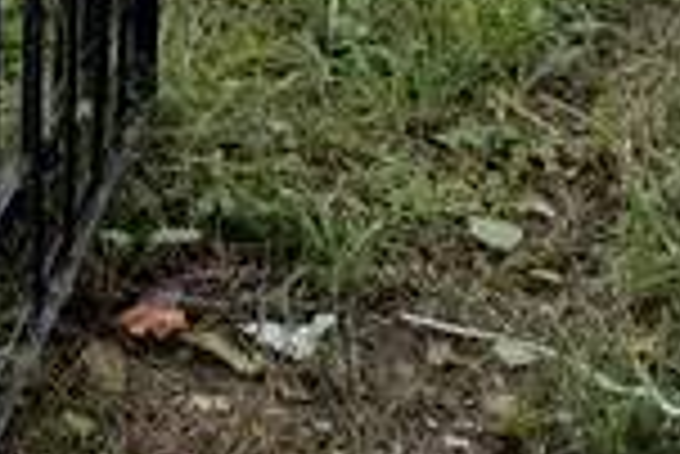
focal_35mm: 176
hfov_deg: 10.7
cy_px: -715
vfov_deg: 7.2
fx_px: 3328
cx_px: -671
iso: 112
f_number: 1.69
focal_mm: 4.76
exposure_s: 1/114
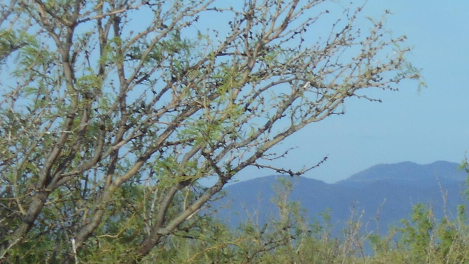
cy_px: 556
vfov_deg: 4.0
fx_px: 3731
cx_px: 649
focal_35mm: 300
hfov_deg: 7.1
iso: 80
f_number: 6.3
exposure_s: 1/250
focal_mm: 15.4
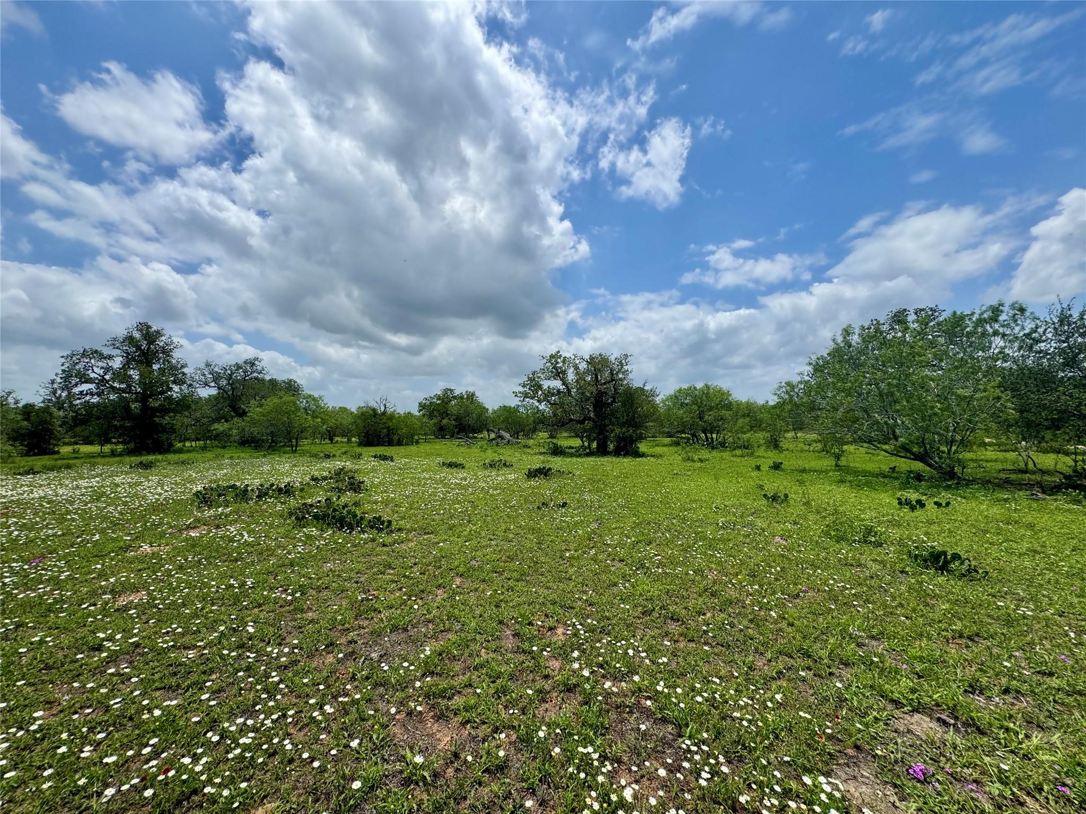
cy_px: 407
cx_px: 543
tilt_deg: +1.9
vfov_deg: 85.7
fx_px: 439
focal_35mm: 14
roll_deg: +1.1
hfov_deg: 102.1
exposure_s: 1/3546
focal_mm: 2.22
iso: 50
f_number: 2.2
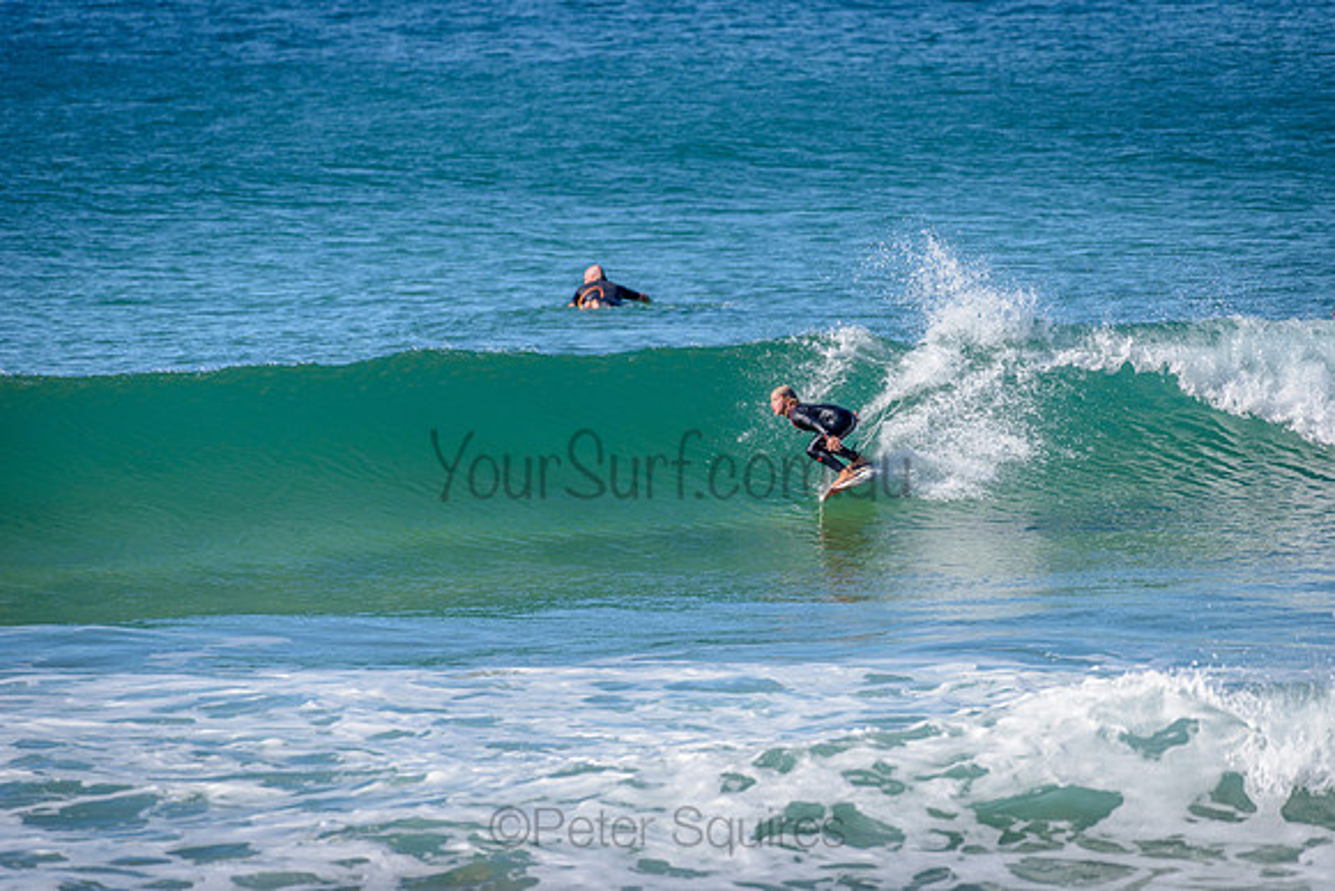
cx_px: 668
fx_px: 18545
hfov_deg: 4.1
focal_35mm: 500
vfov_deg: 2.8
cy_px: 446
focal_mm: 500
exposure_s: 1/2000
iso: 200
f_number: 5.6
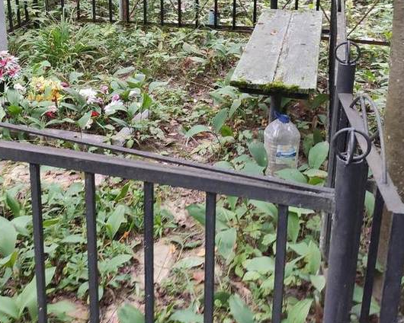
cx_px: 88
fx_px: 586
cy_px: 45
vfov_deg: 29.8
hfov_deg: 36.9
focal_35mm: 49
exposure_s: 1/60
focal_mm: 4.77
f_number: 1.75
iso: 426
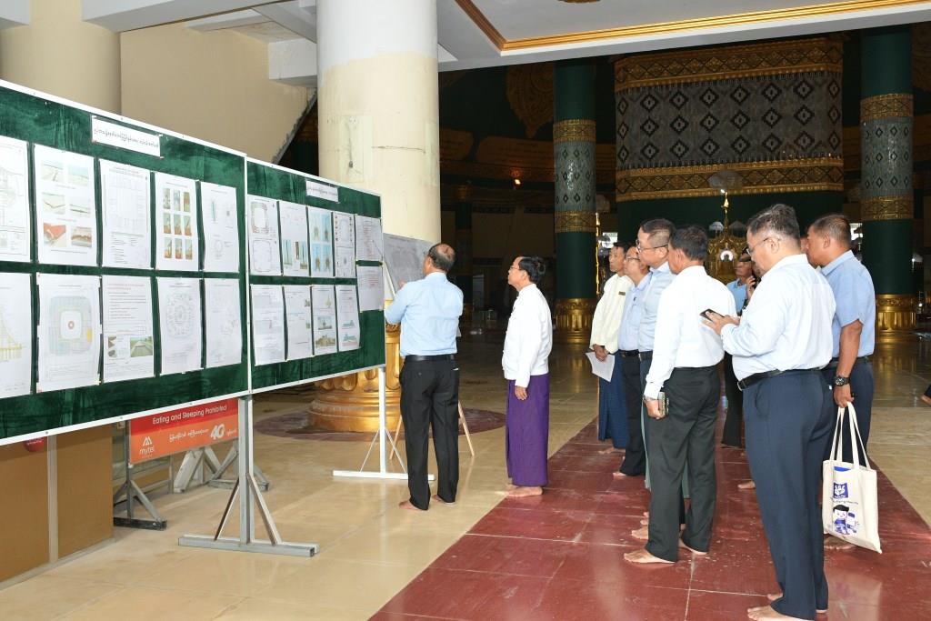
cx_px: 466
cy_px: 310
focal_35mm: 33
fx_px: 853
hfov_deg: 57.2
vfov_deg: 40.0
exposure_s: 1/125
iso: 1250
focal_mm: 22
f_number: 8
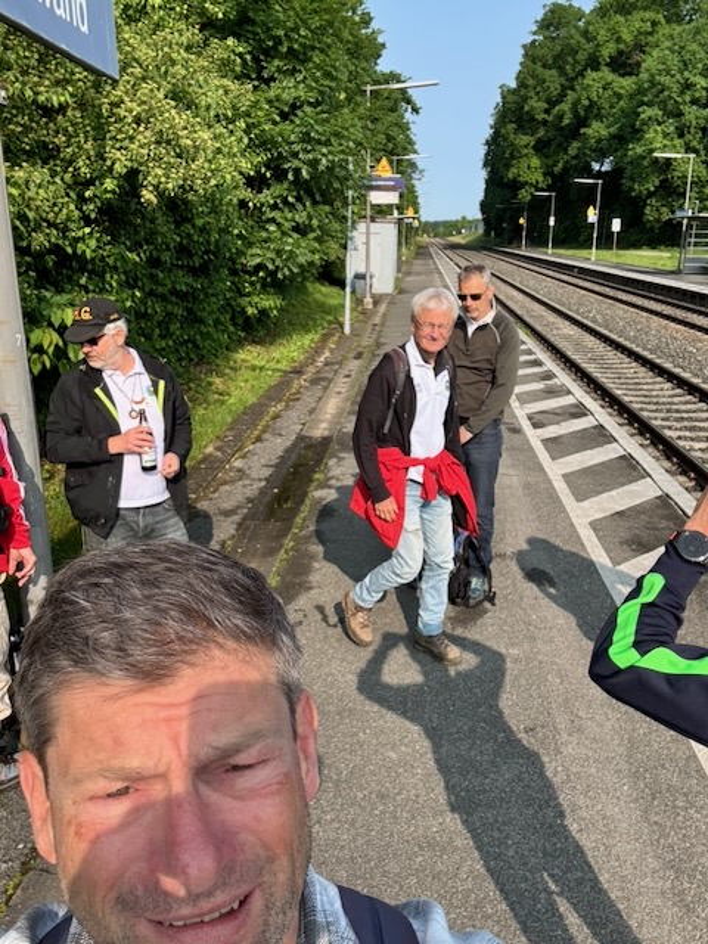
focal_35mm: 30
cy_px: 472
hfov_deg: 46.8
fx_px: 818
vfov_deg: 60.0
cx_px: 354
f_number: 1.9
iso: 25
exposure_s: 1/981
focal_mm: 2.69
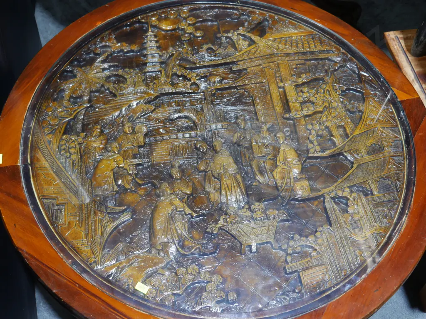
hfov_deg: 46.8
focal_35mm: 40
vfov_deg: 36.0
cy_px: 160
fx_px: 492
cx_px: 213
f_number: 4.5
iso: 1000
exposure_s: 1/60
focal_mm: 20
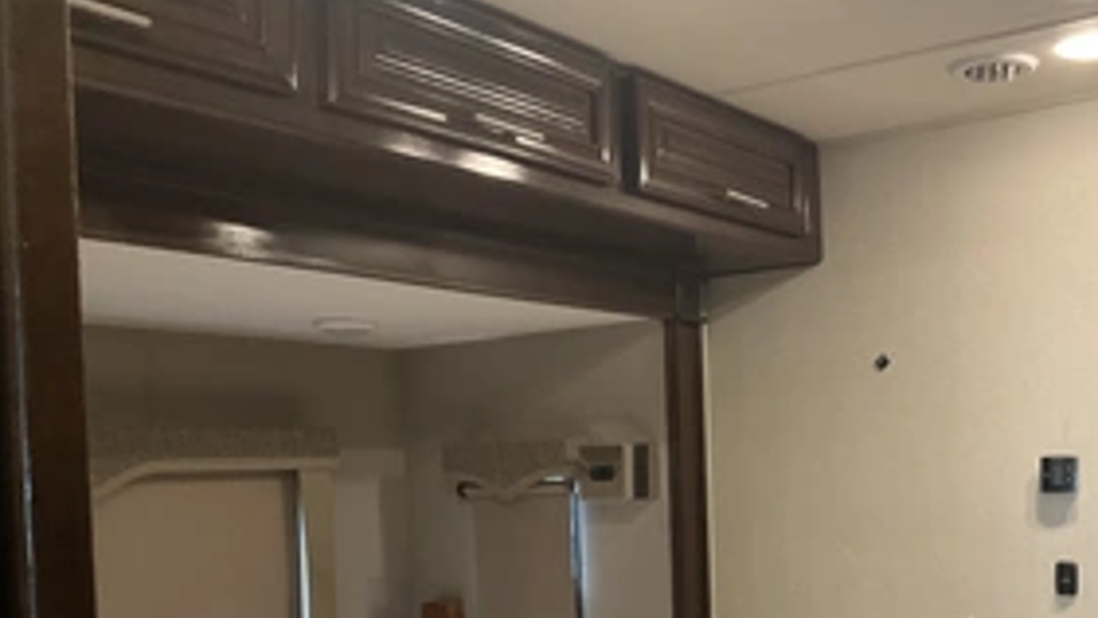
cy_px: 544
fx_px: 1310
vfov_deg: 25.8
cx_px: 742
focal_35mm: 45
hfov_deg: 44.7
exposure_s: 1/50
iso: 320
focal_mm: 3
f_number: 1.8
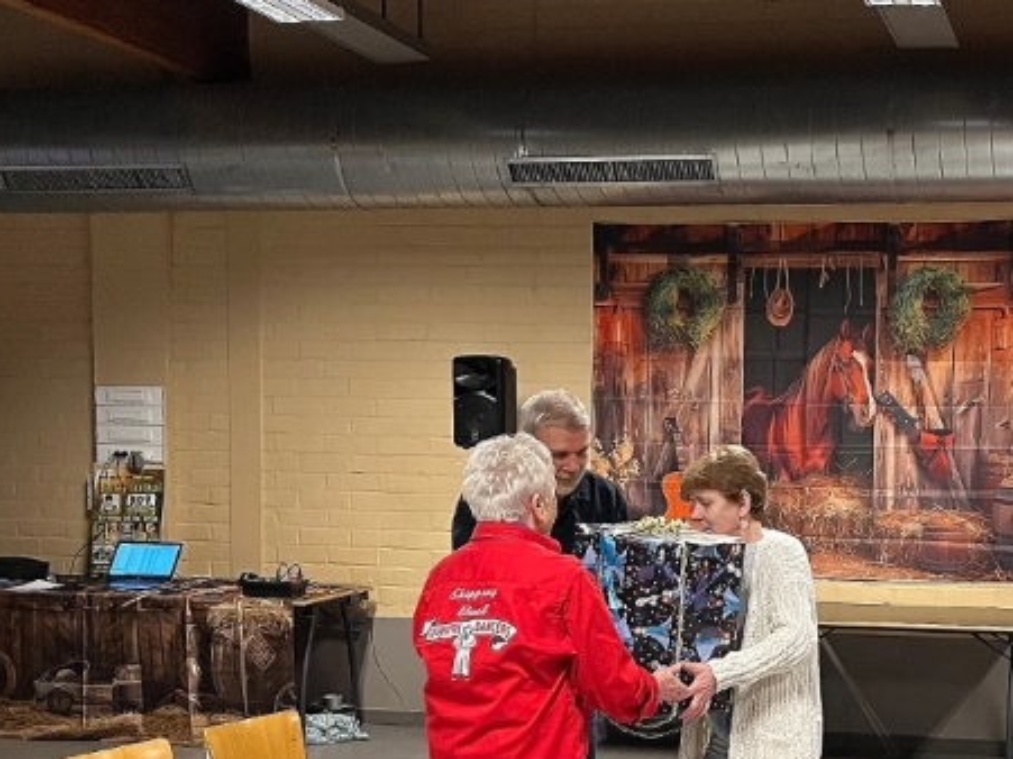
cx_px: 770
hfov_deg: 32.1
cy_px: 593
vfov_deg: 24.5
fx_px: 1726
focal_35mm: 59
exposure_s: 1/50
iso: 320
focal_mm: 5.1
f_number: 1.6
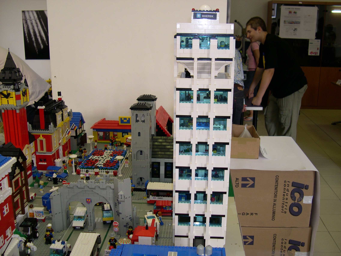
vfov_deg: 37.7
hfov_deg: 49.0
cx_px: 170
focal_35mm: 38
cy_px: 128
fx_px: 374
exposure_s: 1/30
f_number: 2.8
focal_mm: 8
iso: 100
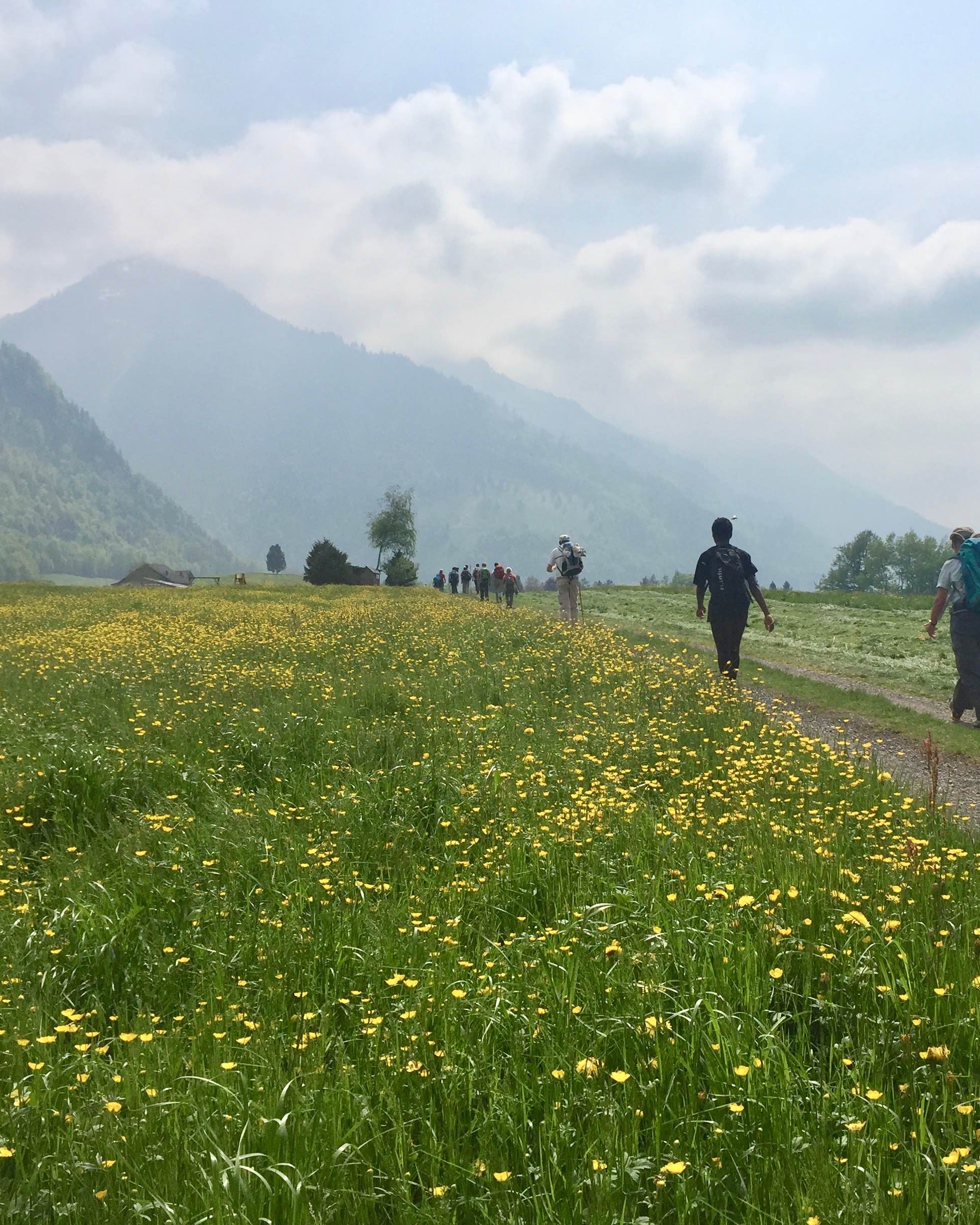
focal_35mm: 38
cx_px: 647
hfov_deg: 38.7
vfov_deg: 47.9
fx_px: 1378
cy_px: 613
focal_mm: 4.15
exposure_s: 1/5650
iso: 32
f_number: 2.2
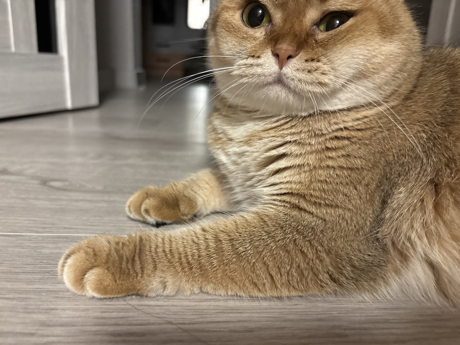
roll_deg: -2.3
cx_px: 230
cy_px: 172
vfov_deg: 53.1
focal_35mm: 26
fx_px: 346
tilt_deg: -15.6
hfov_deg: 67.3
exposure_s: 1/39
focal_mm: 5.96
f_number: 1.6
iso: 640
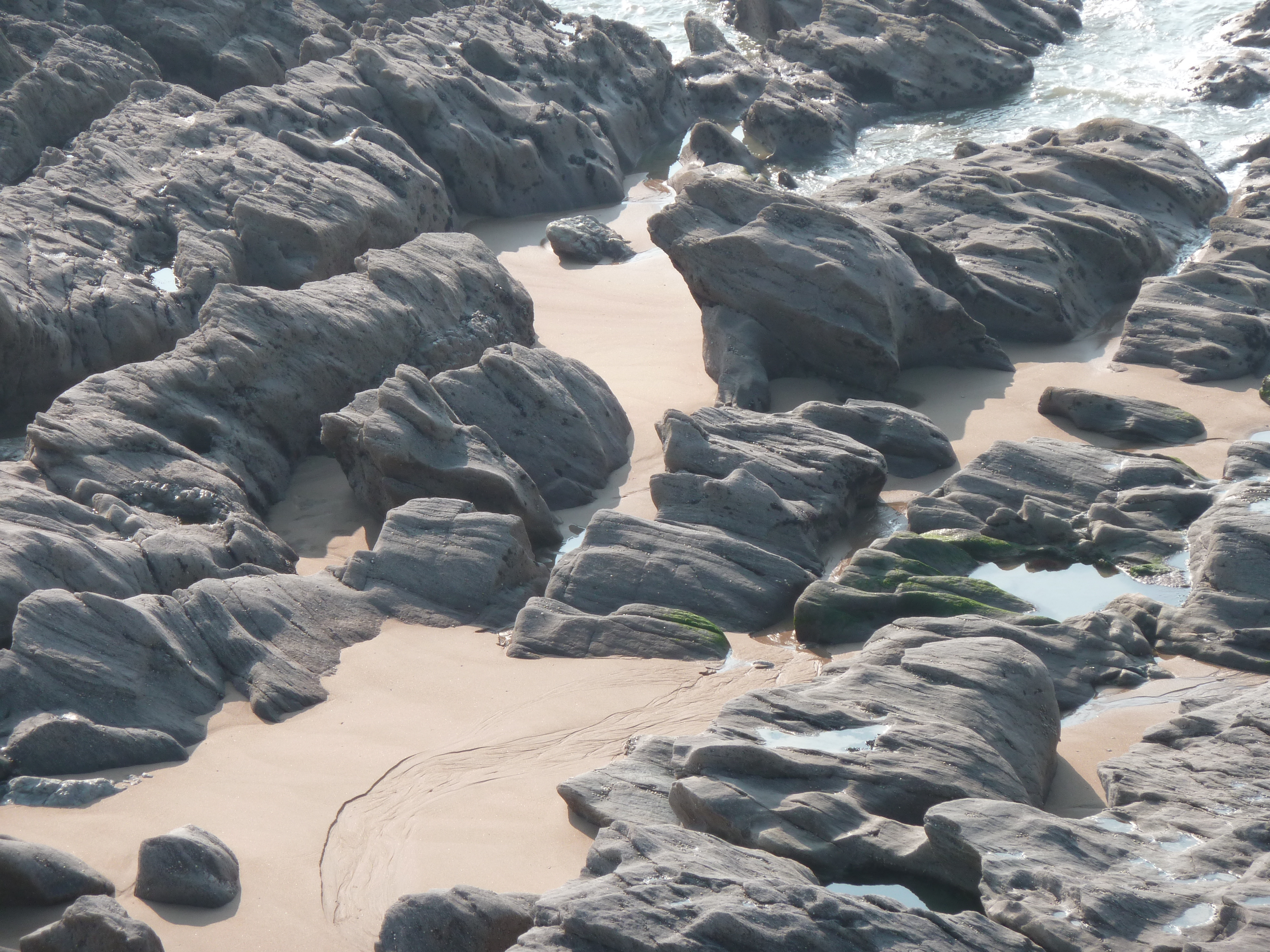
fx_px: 6200
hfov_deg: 11.7
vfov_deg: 8.8
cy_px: 476
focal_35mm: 169
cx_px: 635
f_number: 4.5
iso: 80
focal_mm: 27.8
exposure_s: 1/250
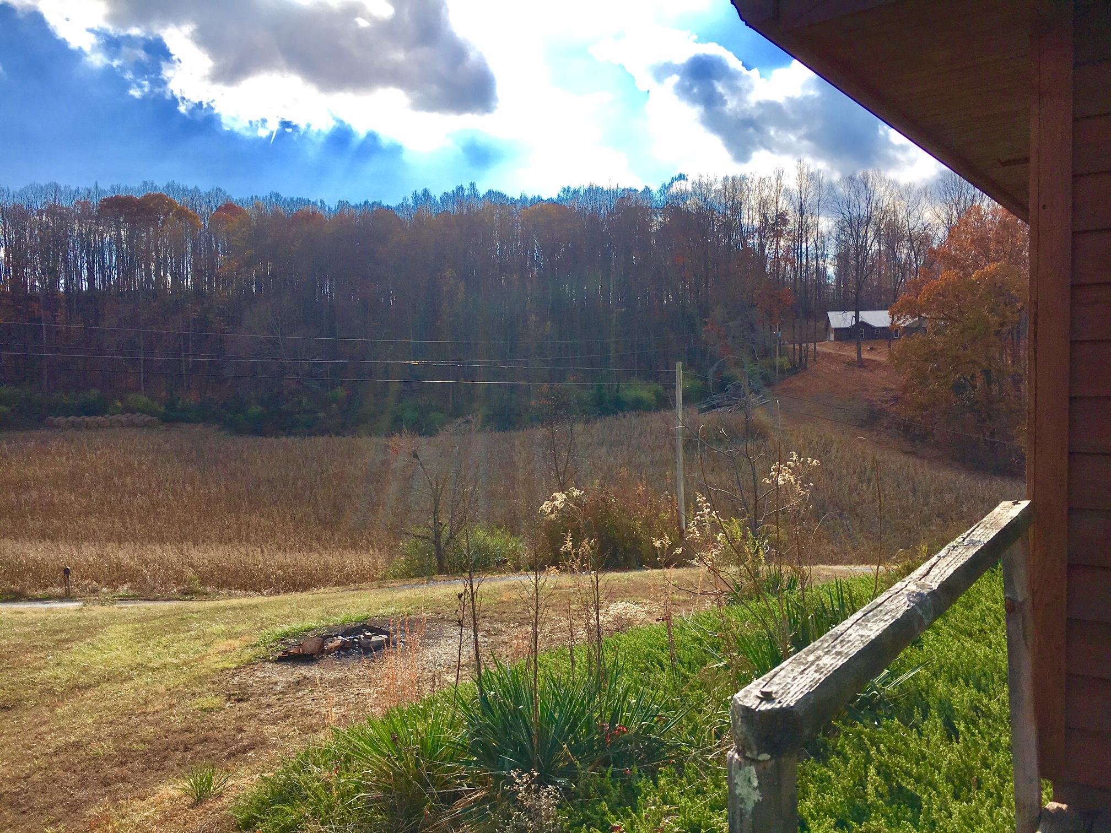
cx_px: 556
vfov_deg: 48.2
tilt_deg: -2.9
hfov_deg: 61.7
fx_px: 931
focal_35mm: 29
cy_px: 416
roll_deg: +0.8
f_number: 2.2
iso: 25
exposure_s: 1/2137
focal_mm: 4.15
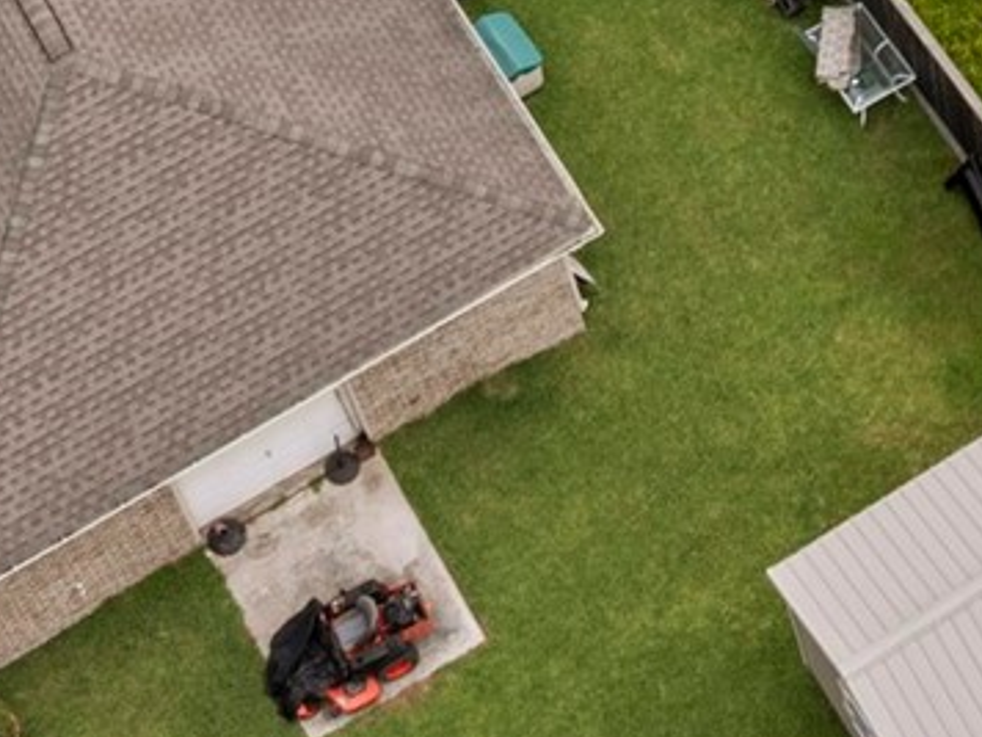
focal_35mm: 138
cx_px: 1372
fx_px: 3915
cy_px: -638
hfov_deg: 13.6
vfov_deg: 10.1
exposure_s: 1/1000
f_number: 2.8
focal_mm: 12.29
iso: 140
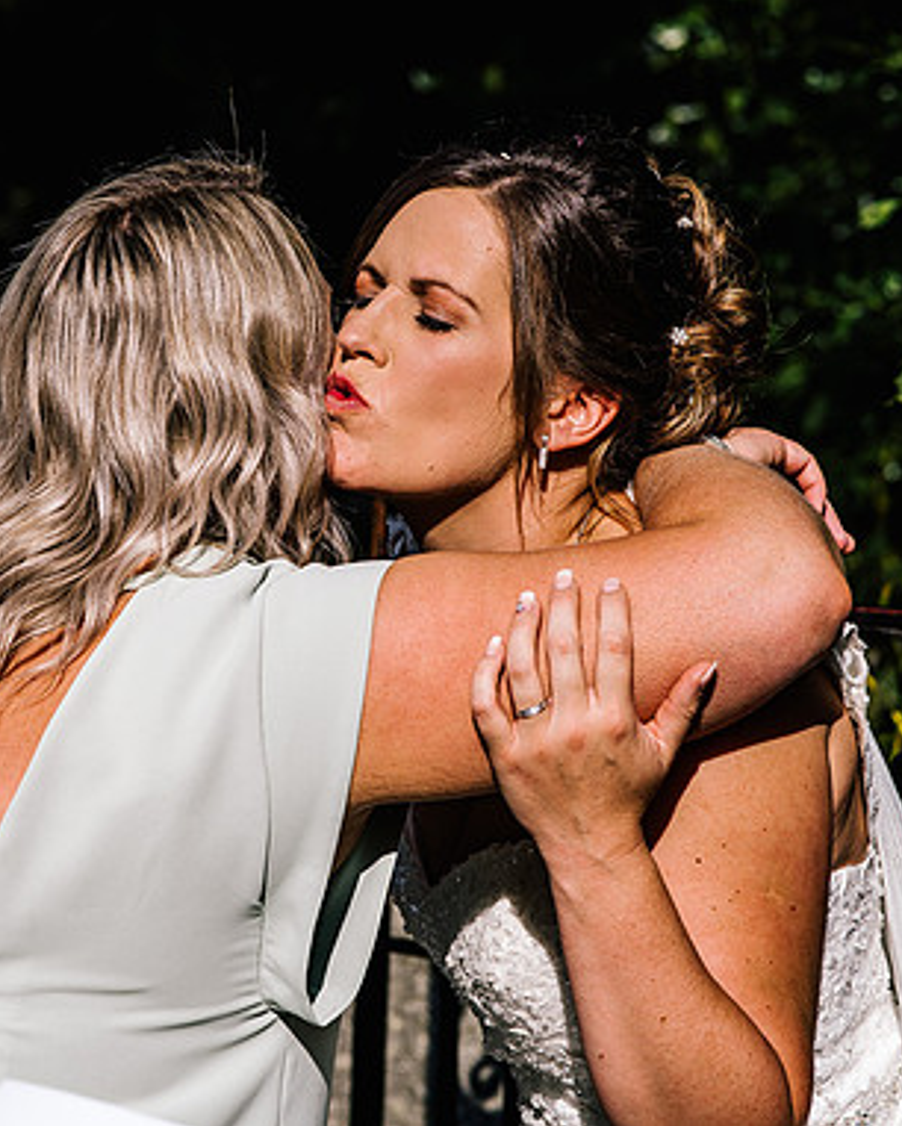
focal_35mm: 121
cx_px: 239
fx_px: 4035
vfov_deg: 15.9
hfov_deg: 12.7
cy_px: 559
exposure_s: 1/640
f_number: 5
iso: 64
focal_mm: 85
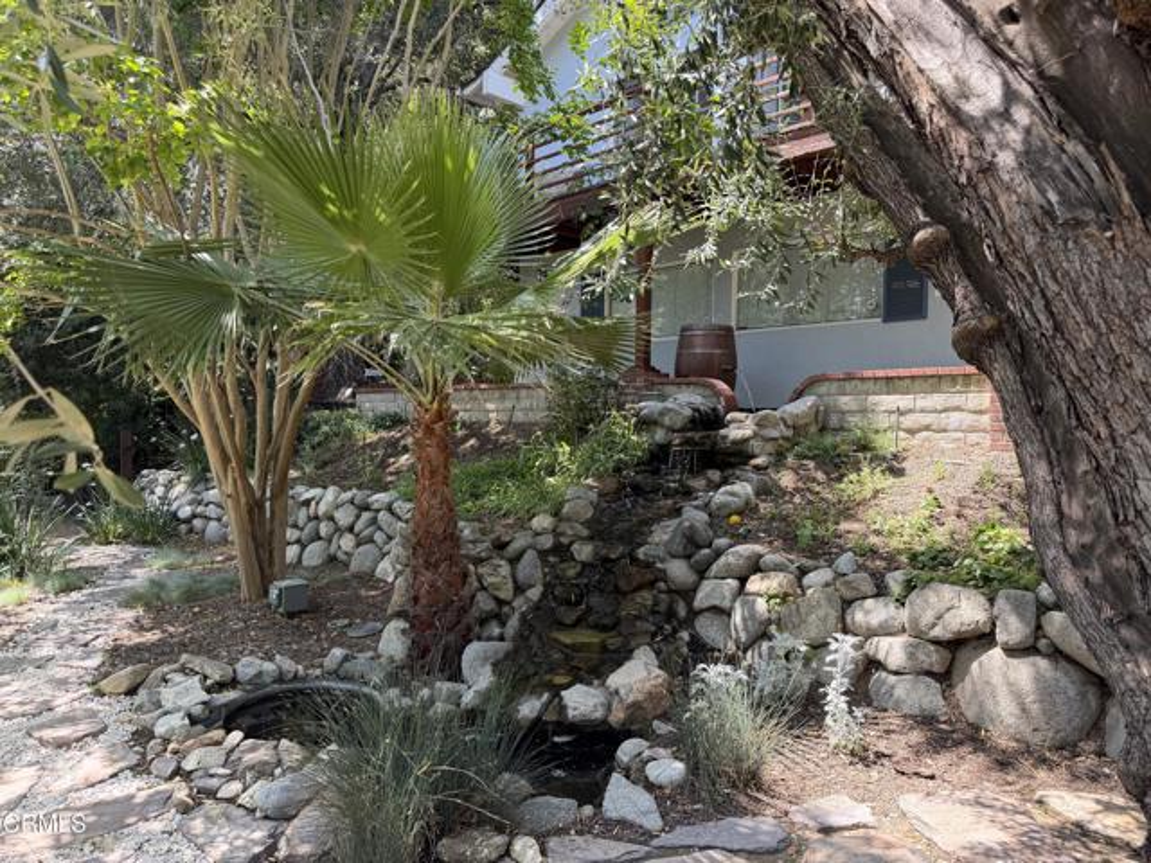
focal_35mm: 24
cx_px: 576
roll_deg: -1.2
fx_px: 798
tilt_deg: -0.5
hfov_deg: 71.6
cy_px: 432
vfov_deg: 56.8
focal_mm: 6.76
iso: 80
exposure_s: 1/383
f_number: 1.78
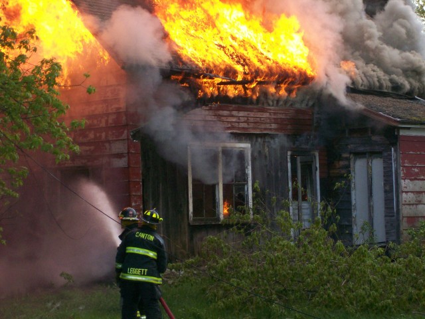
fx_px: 1326
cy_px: 160
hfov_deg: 18.2
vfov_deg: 13.7
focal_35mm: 108
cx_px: 212
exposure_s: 1/125
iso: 140
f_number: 4.8
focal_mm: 18
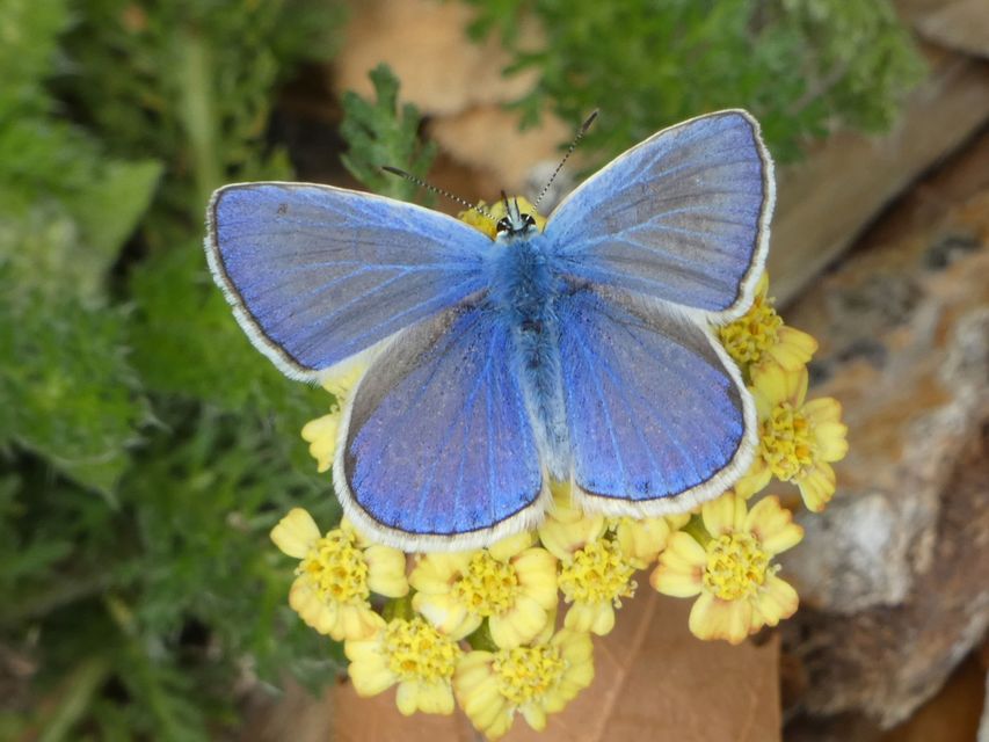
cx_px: 494
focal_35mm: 400
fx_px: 11430
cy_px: 371
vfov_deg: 3.7
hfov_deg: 5.0
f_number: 5.6
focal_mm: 71.7
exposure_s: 1/80
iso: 80
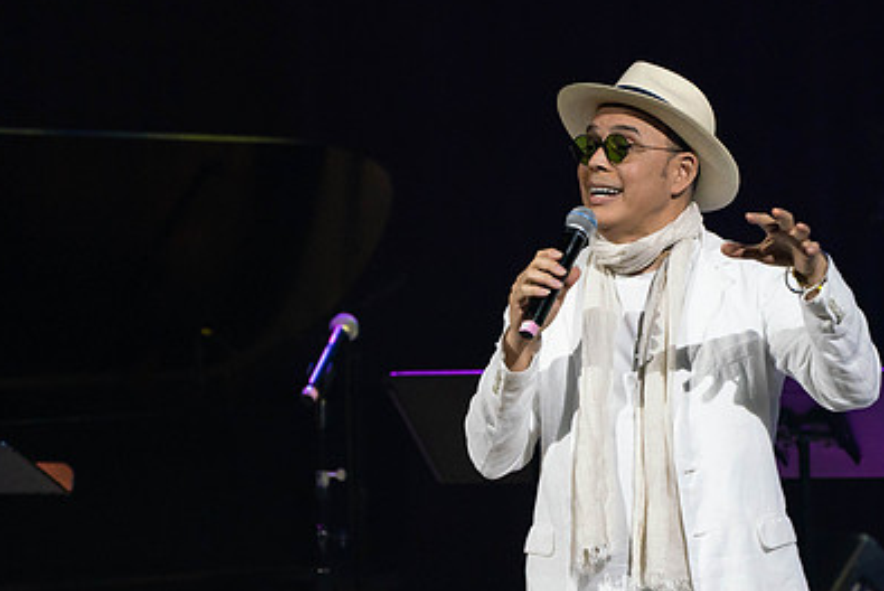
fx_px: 18528
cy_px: 361
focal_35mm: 754
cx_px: 533
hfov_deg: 2.7
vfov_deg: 1.8
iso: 2500
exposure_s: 1/250
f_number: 5.6
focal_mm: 400
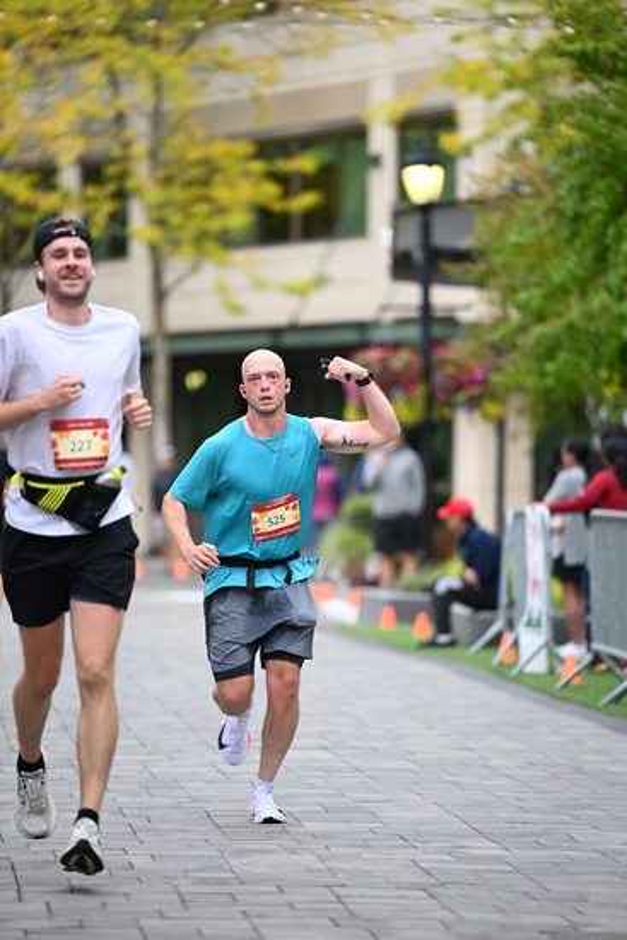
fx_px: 5221
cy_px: 470
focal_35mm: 200
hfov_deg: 6.9
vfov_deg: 10.3
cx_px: 314
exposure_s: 1/1600
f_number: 2.8
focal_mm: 200
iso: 1000
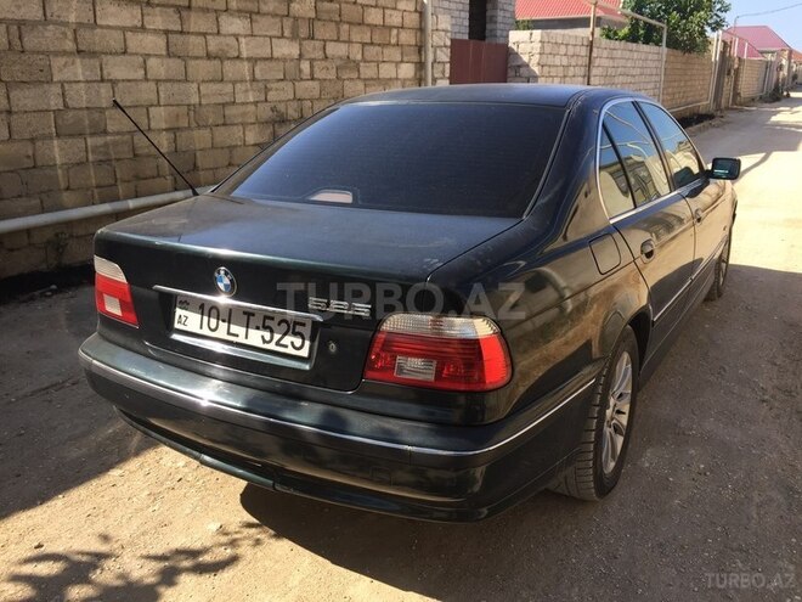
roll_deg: -1.6
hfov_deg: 61.7
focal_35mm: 29
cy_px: 301
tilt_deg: -19.0
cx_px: 401
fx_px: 672
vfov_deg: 48.2
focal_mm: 4.15
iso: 32
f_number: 2.2
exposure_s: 1/879
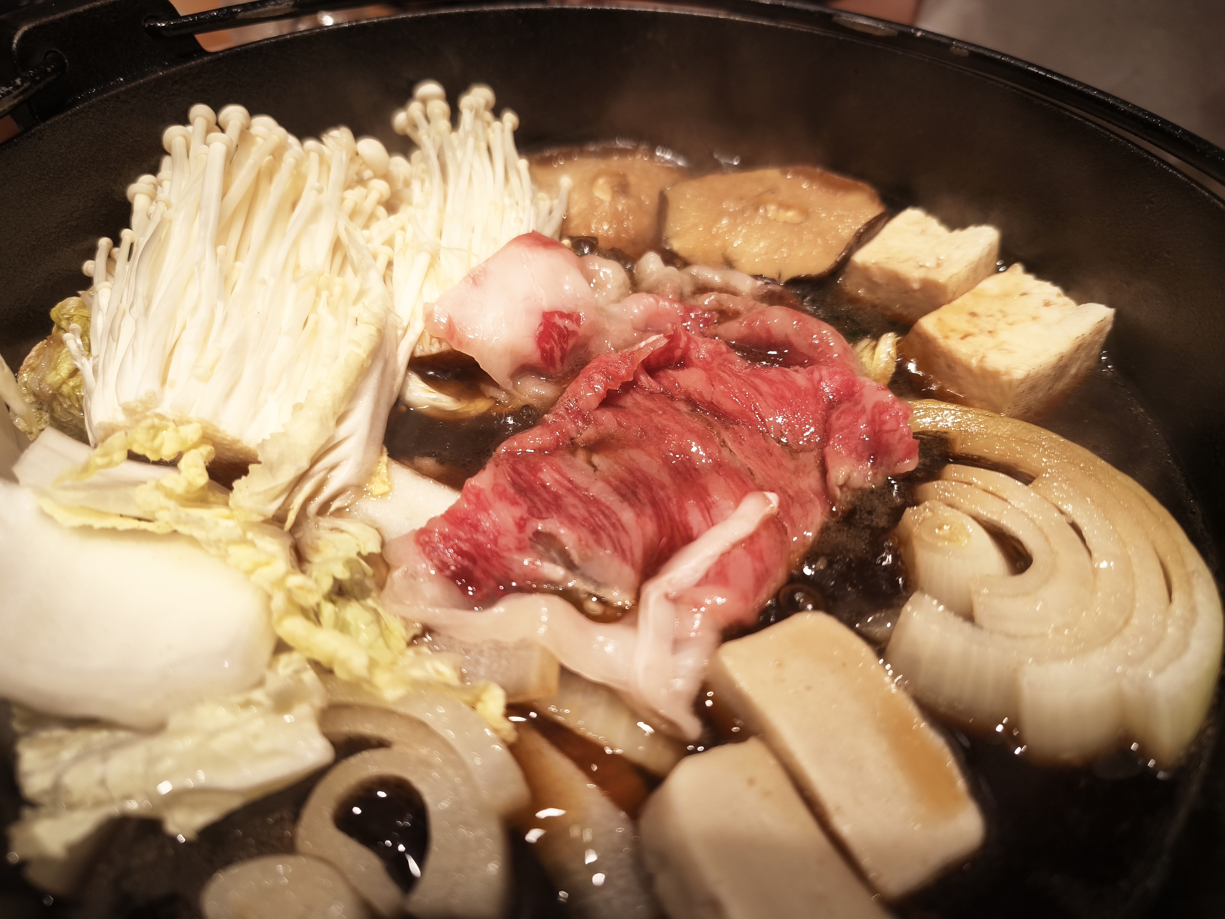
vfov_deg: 58.9
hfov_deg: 73.9
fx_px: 814
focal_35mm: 23
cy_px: 460
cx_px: 612
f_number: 1.62
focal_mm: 6.45
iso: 200
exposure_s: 1/99.9
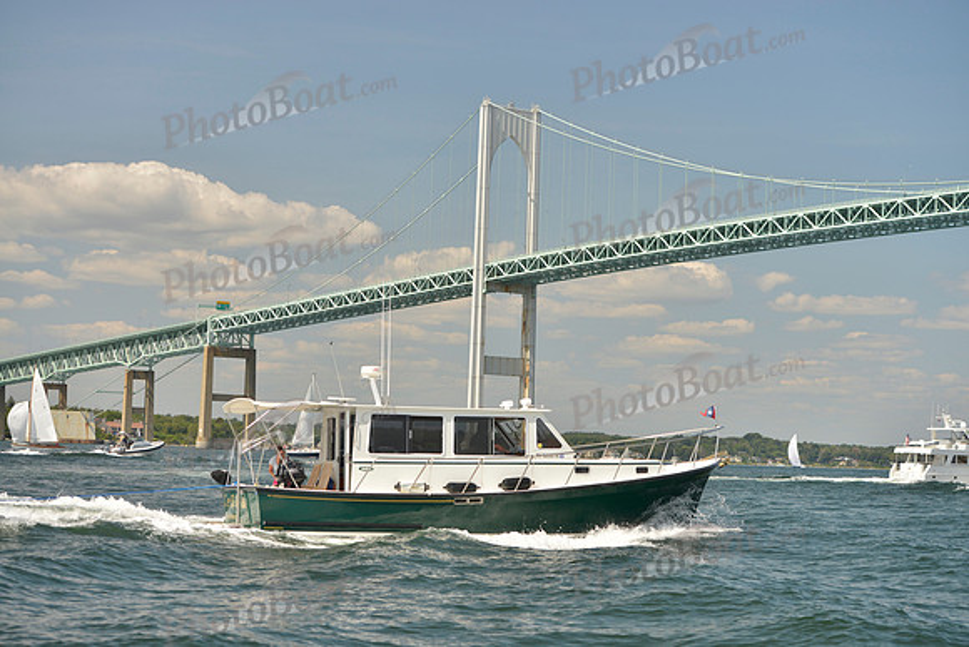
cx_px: 484
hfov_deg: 28.8
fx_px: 1885
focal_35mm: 70
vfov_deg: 19.5
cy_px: 324
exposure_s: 1/800
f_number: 5
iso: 280
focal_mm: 70
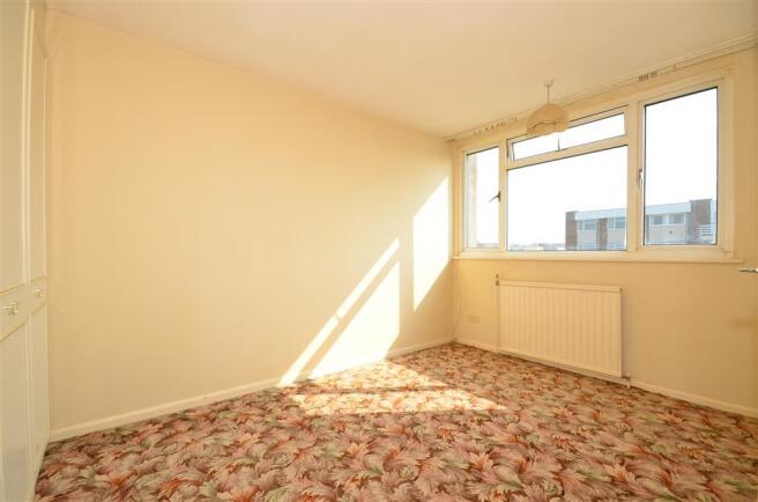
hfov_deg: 95.1
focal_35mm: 16
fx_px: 347
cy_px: 251
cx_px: 379
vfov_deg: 71.8
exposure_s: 1/200
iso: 640
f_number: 13
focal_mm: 11
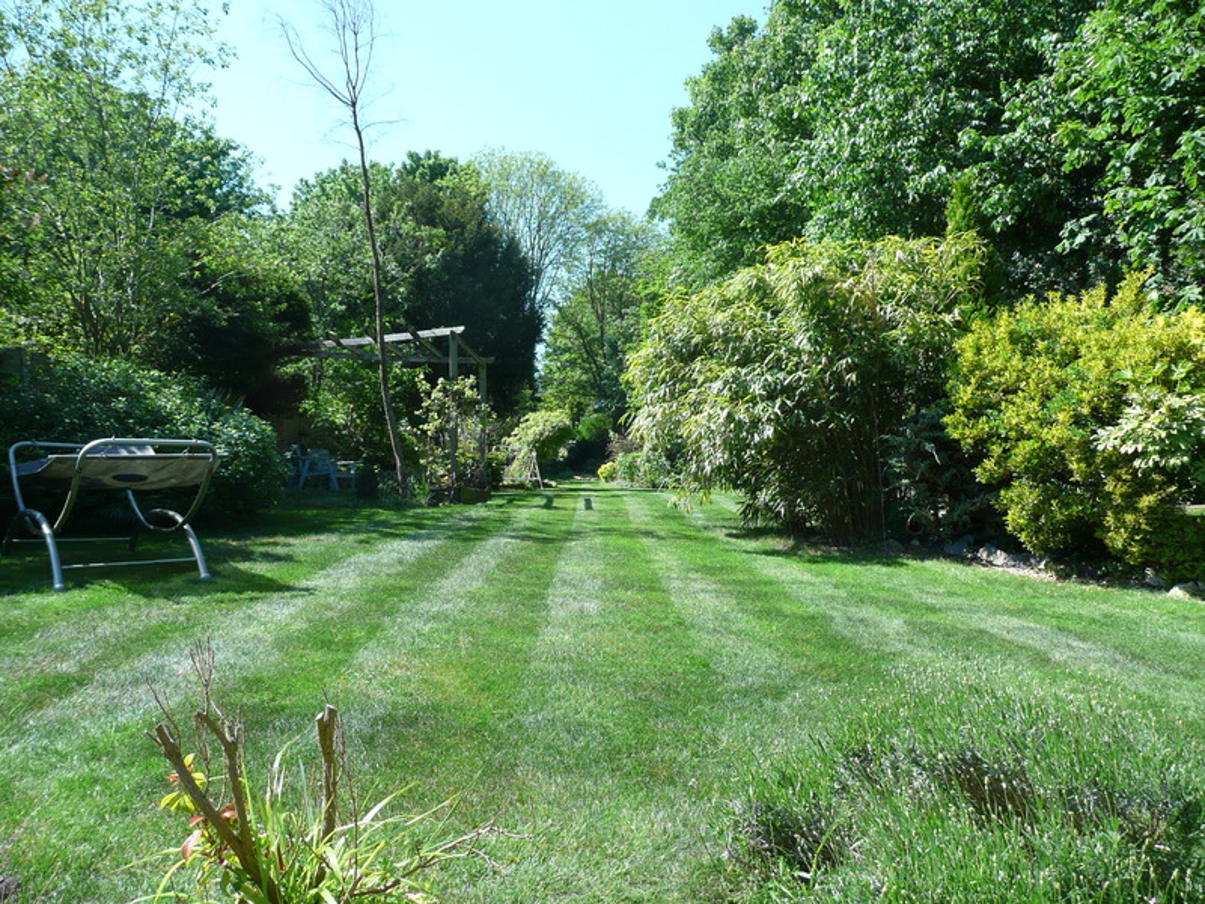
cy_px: 452
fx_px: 975
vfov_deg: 49.7
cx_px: 602
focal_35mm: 28
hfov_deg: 63.4
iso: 100
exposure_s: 1/320
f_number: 3.3
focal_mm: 4.6
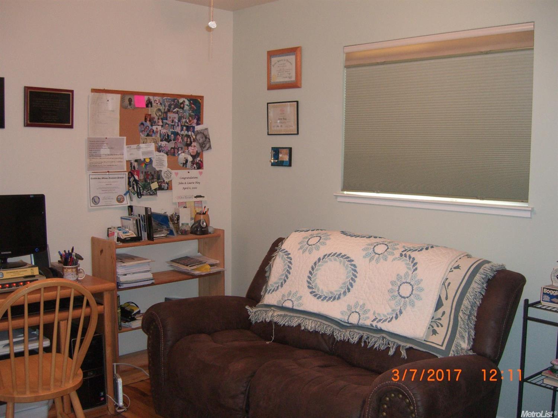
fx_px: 612
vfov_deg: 37.7
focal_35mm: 38
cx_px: 279
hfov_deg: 49.0
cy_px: 209
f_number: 2.8
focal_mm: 7.9
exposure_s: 1/60
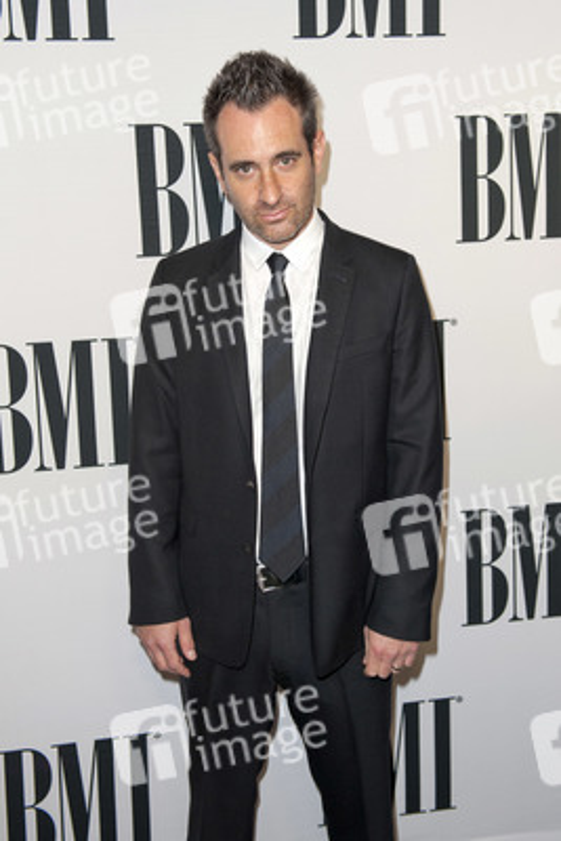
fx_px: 887
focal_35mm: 38
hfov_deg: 35.1
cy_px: 420
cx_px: 280
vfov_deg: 50.7
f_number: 4
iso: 500
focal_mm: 38
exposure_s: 1/400
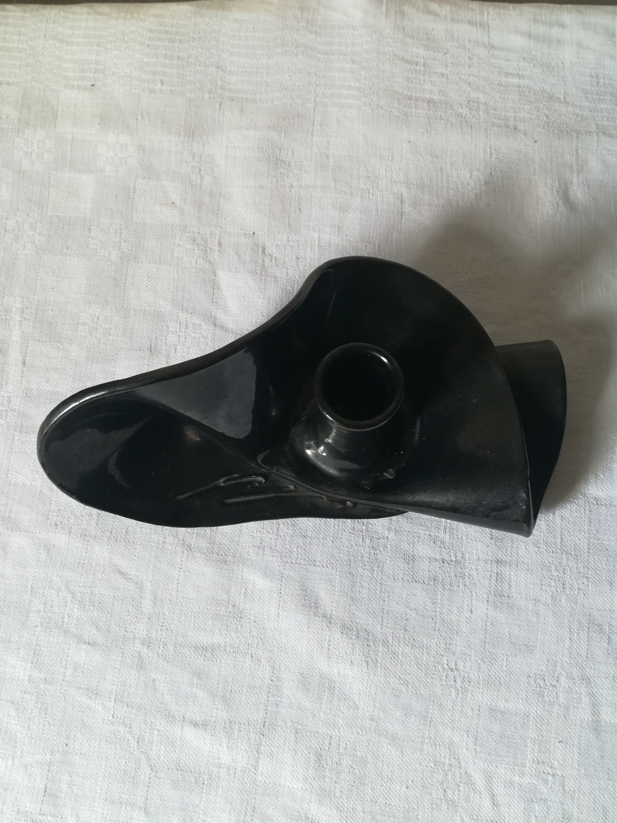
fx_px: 618
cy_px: 412
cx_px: 308
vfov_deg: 67.3
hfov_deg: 53.1
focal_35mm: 26
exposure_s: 1/33.3
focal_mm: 3.83
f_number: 2.2
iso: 160
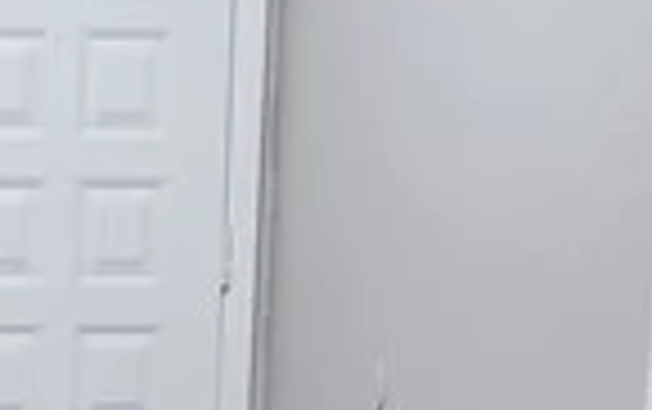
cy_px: 1072
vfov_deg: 7.1
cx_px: -27
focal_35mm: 172
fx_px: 3060
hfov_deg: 12.0
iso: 640
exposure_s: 1/120
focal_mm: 6.3
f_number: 1.7
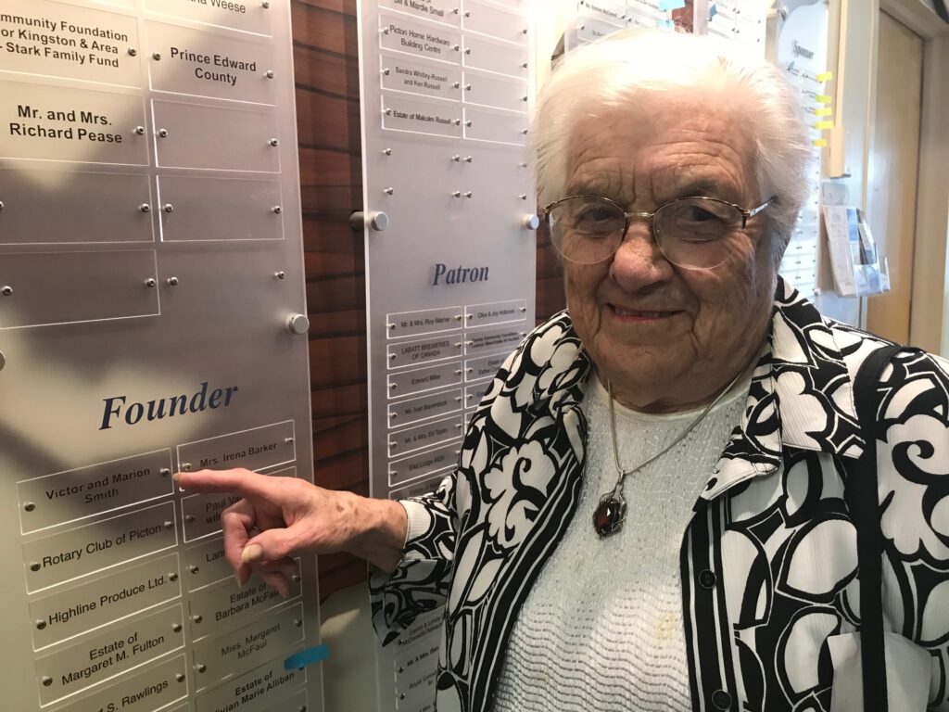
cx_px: 474
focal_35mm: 28
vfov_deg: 49.7
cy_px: 356
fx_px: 768
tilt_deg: -8.7
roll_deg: +2.0
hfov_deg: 63.4
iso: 40
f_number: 1.8
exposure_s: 1/15
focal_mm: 3.99
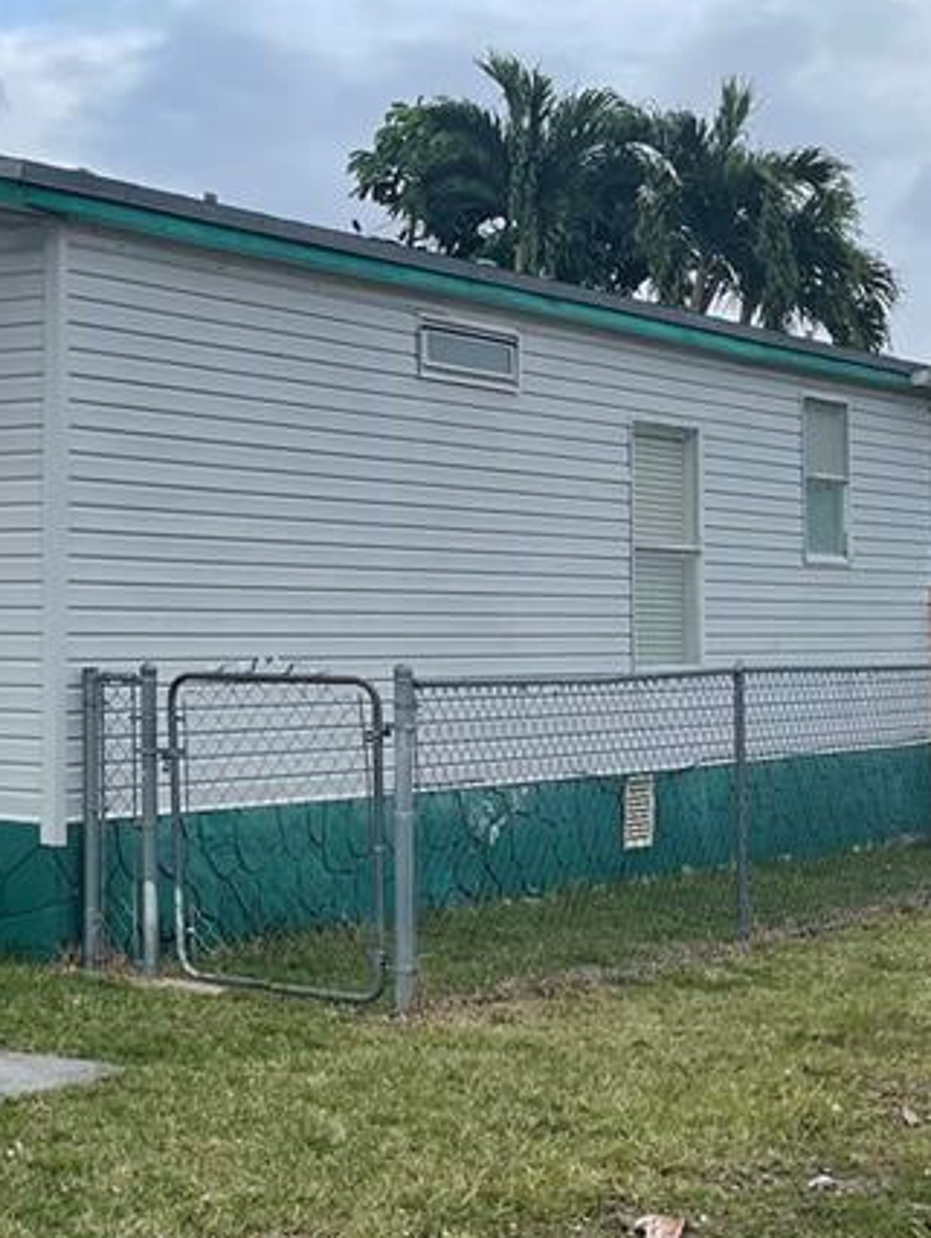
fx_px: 2614
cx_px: -55
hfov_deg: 19.5
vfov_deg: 26.6
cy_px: 467
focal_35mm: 73
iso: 32
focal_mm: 5.1
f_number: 1.6
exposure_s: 1/2049
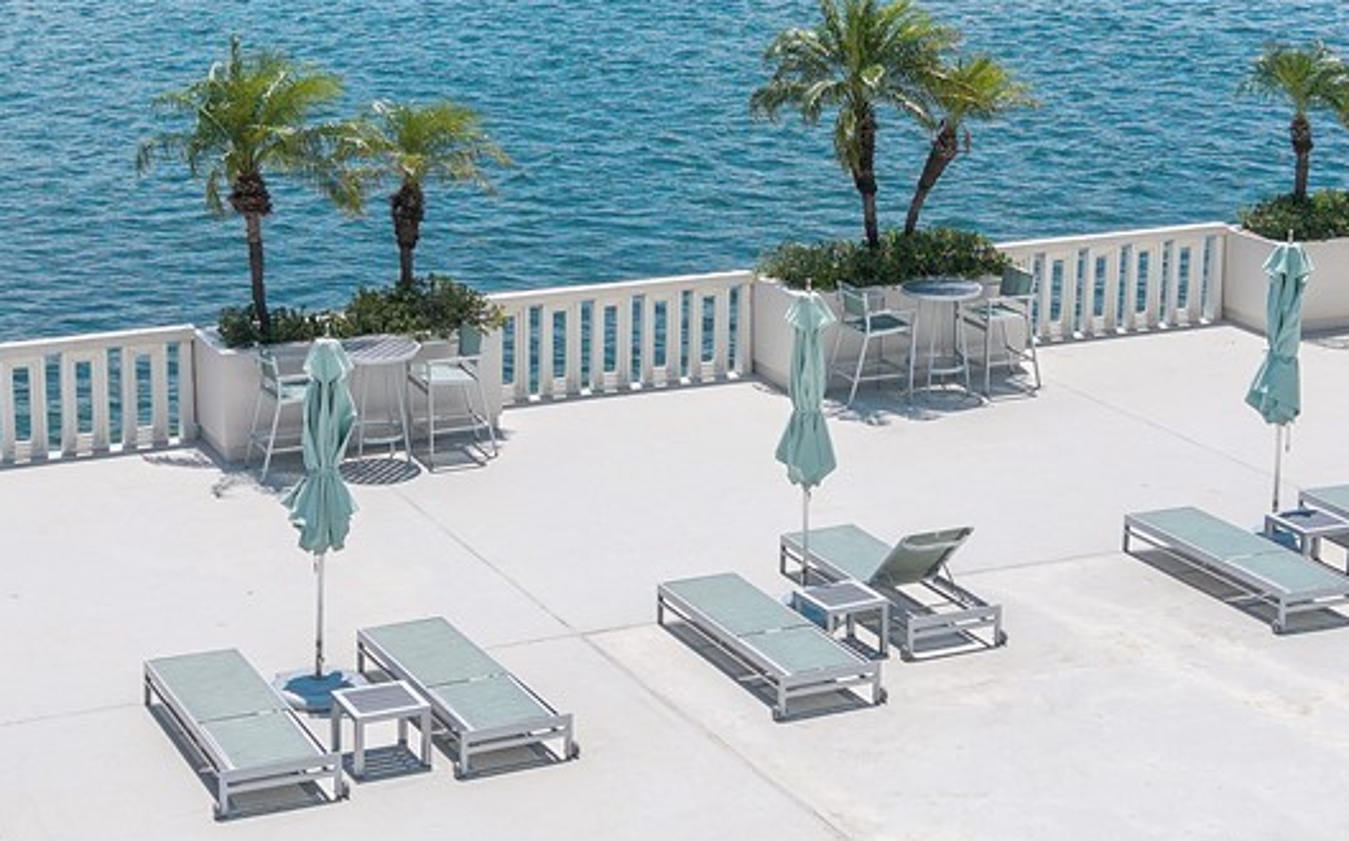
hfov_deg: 26.8
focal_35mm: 77
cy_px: 280
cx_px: 650
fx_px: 2829
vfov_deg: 16.9
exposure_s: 1/4000
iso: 100
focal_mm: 8.67
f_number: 1.8
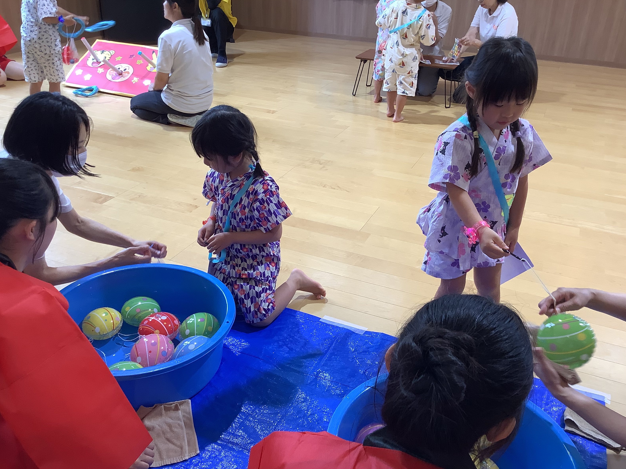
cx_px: 314
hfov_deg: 56.8
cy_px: 239
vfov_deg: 44.2
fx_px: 579
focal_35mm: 32
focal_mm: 3.3
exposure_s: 1/50
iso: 64
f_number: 2.4
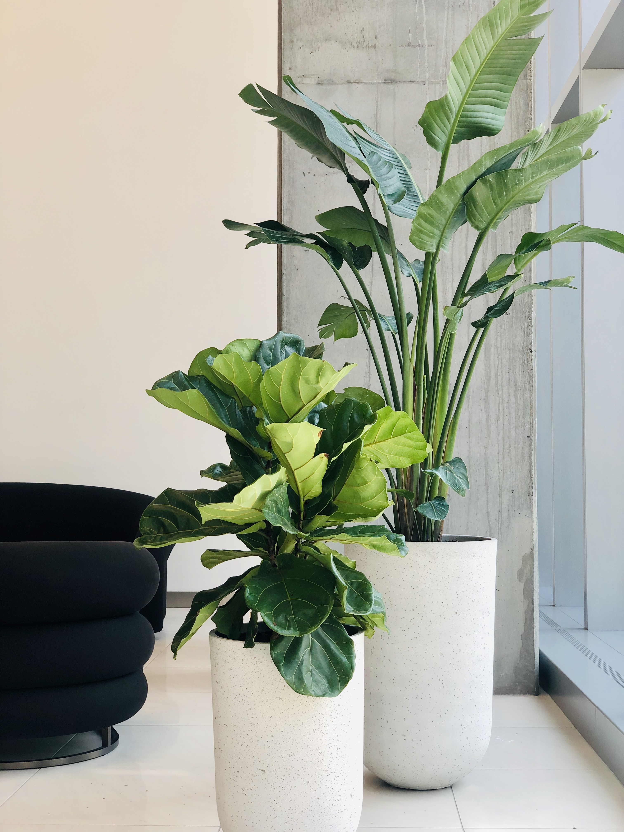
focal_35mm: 52
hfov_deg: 28.0
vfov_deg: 36.8
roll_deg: -0.8
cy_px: 416
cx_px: 312
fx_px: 1250
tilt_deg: +2.7
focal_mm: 6
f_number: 2.4
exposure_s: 1/50
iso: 16
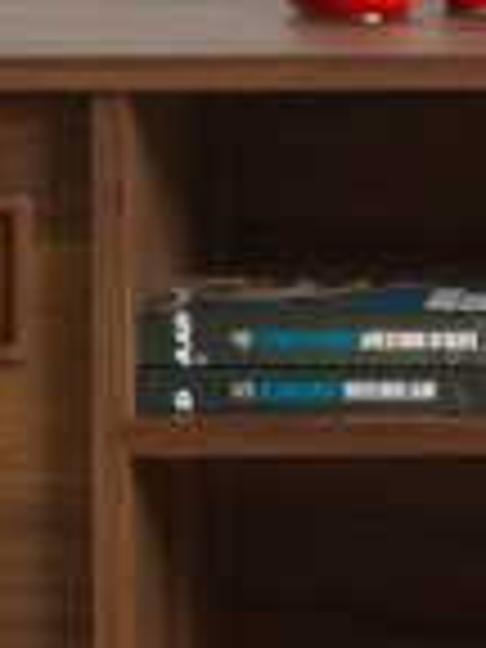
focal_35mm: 273
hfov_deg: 5.2
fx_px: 5110
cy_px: -655
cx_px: 1323
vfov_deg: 7.0
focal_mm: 34
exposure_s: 1/250
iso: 250
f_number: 5.6
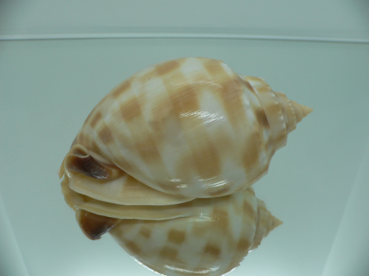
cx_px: 184
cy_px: 138
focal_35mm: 35
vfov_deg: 40.7
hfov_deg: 52.6
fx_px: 373
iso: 80
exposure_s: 1/60
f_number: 2.8
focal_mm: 4.6
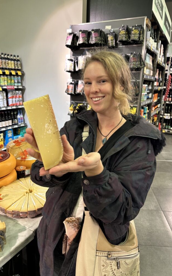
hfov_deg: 47.6
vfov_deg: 70.4
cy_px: 136
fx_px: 195
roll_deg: -2.4
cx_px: 85
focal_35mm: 26
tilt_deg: -14.1
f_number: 1.78
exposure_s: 1/50
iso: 125
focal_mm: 6.86
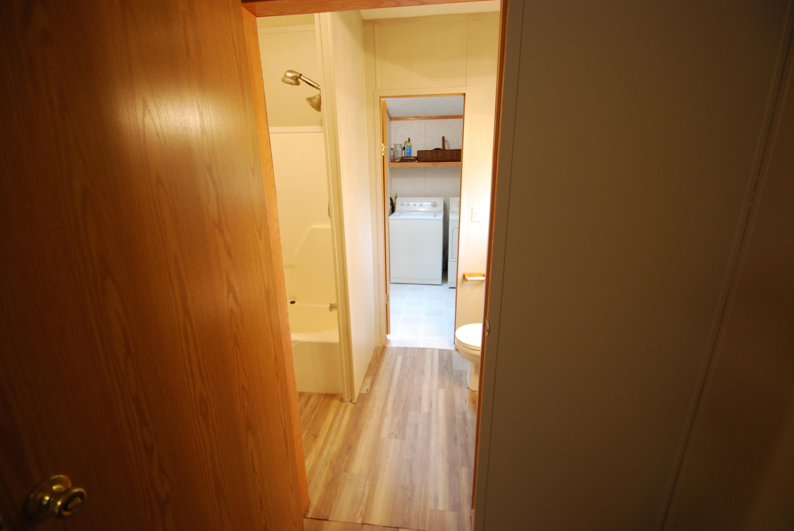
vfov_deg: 77.5
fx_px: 331
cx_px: 397
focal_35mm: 15
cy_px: 266
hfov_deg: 100.3
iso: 400
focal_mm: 10
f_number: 3.5
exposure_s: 1/15
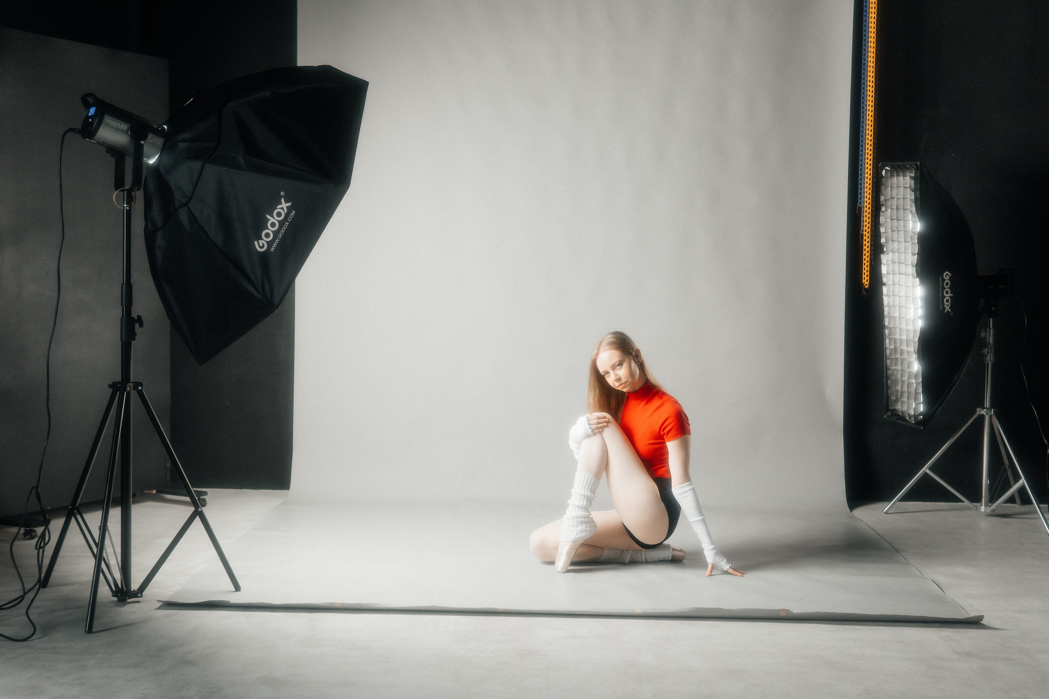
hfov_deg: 43.6
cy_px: 350
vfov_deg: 29.9
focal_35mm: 45
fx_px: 1311
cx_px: 524
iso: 400
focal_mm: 30
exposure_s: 1/400
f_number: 2.2
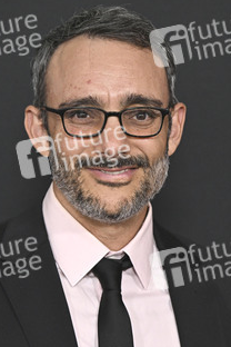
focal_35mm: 178
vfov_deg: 11.5
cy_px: 208
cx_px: 106
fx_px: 1713
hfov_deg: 7.7
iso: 2000
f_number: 6.3
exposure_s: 1/320
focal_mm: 139
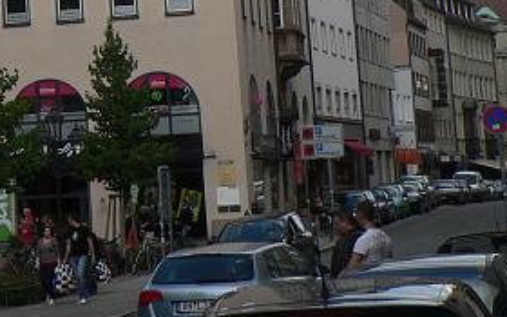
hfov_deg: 17.7
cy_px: -107
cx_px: -177
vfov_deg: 11.7
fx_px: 1506
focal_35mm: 109
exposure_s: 1/400
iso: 80
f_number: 5
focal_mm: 6
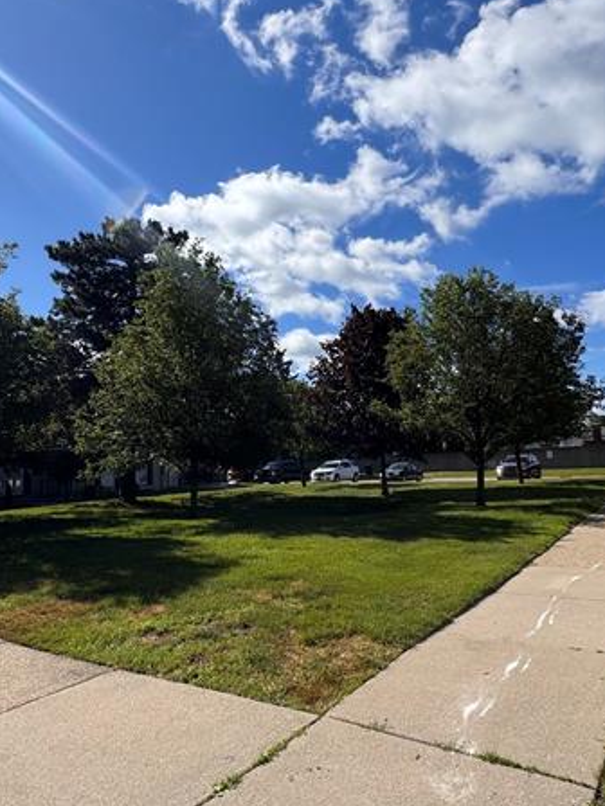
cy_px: 408
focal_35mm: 24
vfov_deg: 71.6
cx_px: 344
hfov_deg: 56.6
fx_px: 559
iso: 50
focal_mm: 2.22
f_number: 2.2
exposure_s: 1/2415
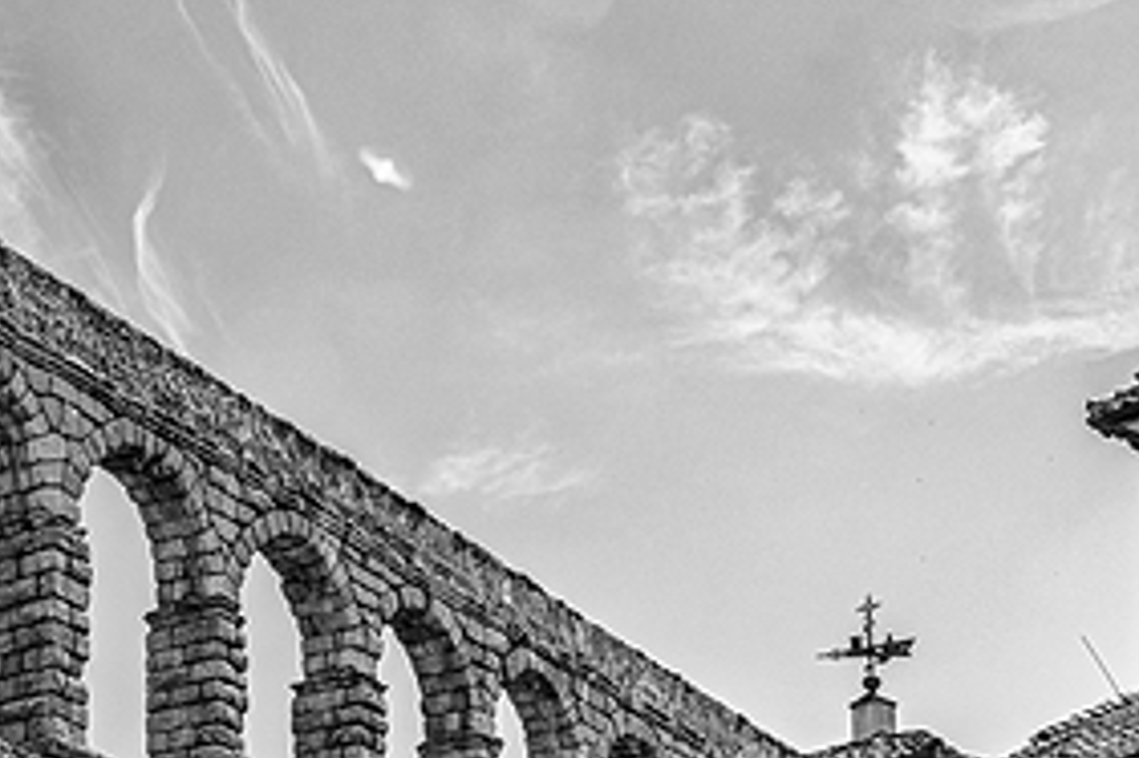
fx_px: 2719
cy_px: 880
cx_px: -105
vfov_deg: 15.4
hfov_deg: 22.4
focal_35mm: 86
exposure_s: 1/500
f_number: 7.1
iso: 100
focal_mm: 35
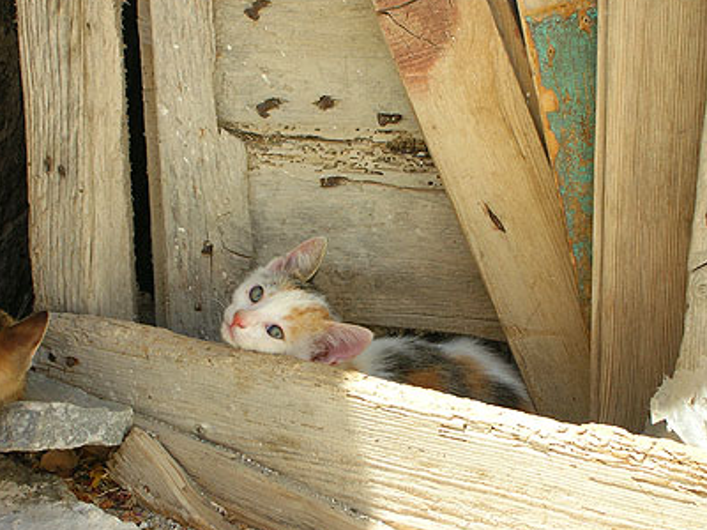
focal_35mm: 118
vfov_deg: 12.6
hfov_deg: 16.7
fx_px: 2410
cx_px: 387
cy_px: 285
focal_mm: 17.4
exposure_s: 1/172
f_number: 4.9
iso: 50
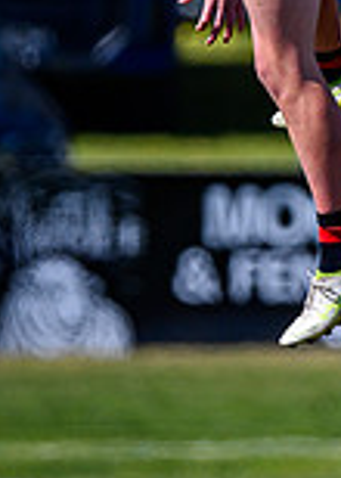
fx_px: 34764
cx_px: 573
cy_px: -157
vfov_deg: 0.8
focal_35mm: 2564
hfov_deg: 0.6
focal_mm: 500
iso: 250
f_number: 4
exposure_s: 1/2500
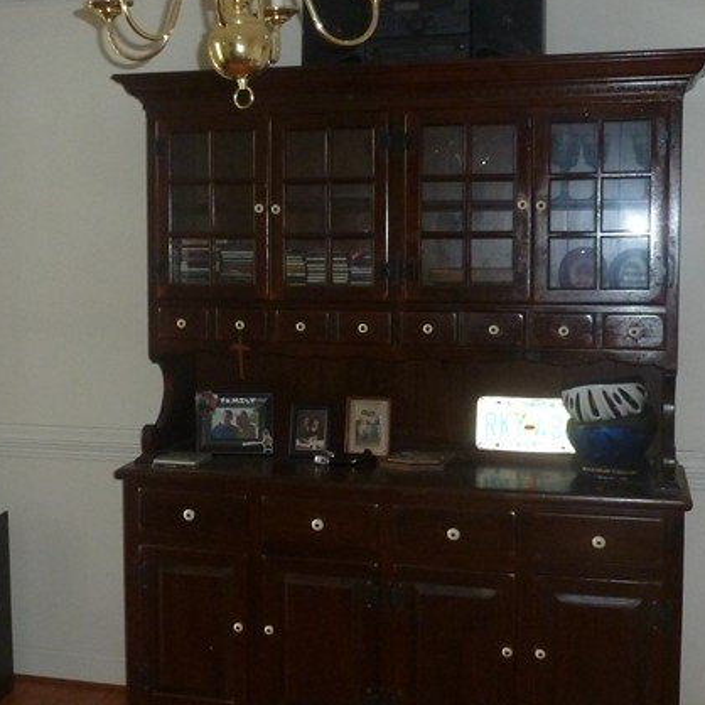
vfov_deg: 32.8
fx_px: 1198
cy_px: 341
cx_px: 228
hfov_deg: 32.5
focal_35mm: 52
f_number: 3.3
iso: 250
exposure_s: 1/60
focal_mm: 4.3
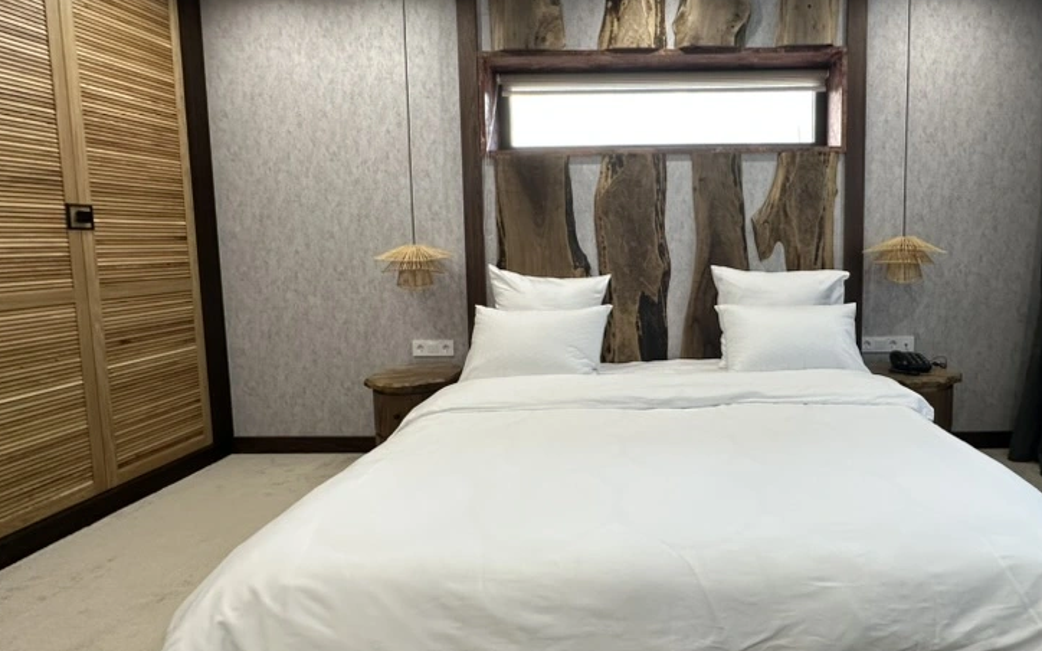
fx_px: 596
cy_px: 292
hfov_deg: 80.6
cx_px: 658
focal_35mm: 21
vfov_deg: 57.1
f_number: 2.2
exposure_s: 1/99
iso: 160
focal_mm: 2.22
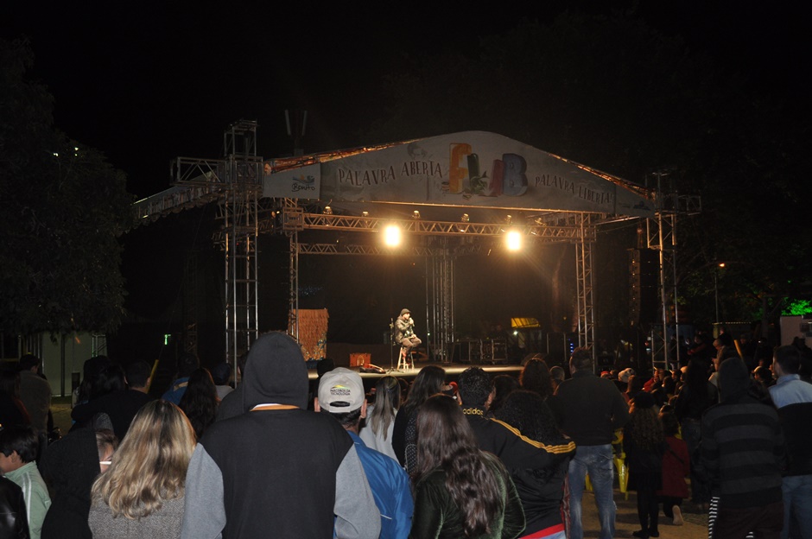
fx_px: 946
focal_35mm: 42
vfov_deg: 31.8
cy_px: 270
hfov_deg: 46.5
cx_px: 406
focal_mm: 28
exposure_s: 1/60
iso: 640
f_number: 4.5
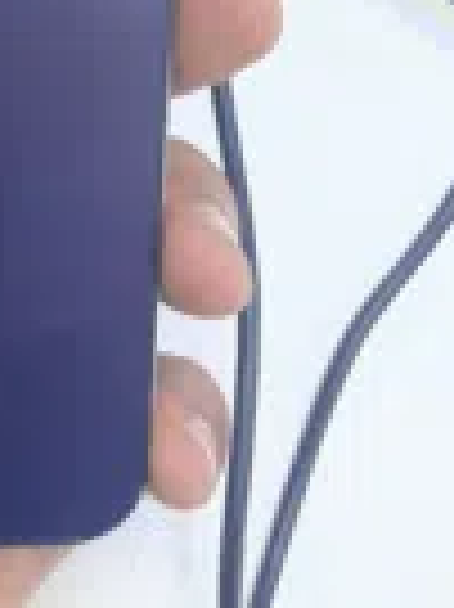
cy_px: -185
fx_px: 1349
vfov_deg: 22.6
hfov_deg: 18.2
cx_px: -76
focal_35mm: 77
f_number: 1.6
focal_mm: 4.2
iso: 40
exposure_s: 1/121
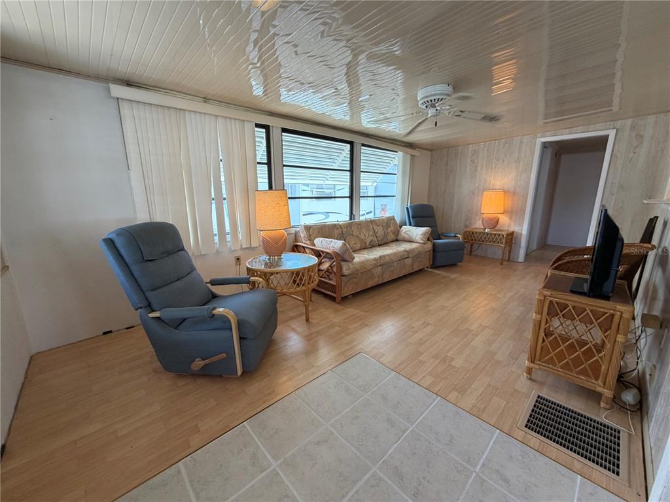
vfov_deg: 85.7
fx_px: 271
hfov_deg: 102.1
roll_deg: +0.9
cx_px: 335
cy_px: 251
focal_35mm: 14
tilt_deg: -12.4
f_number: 2.2
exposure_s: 1/60
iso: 160
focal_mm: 2.22
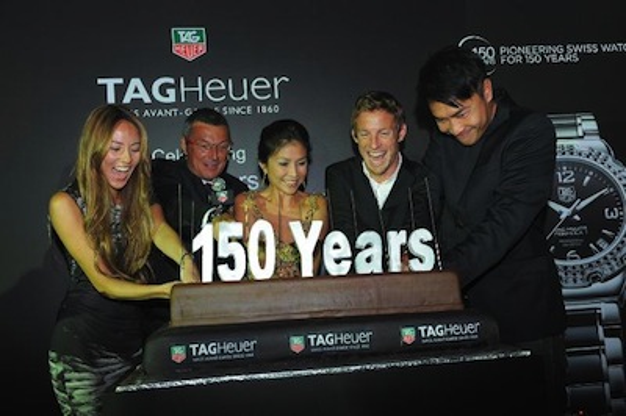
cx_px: 313
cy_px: 208
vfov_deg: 35.0
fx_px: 660
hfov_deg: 50.7
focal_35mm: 38
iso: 1000
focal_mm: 38
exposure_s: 1/80
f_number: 5.6
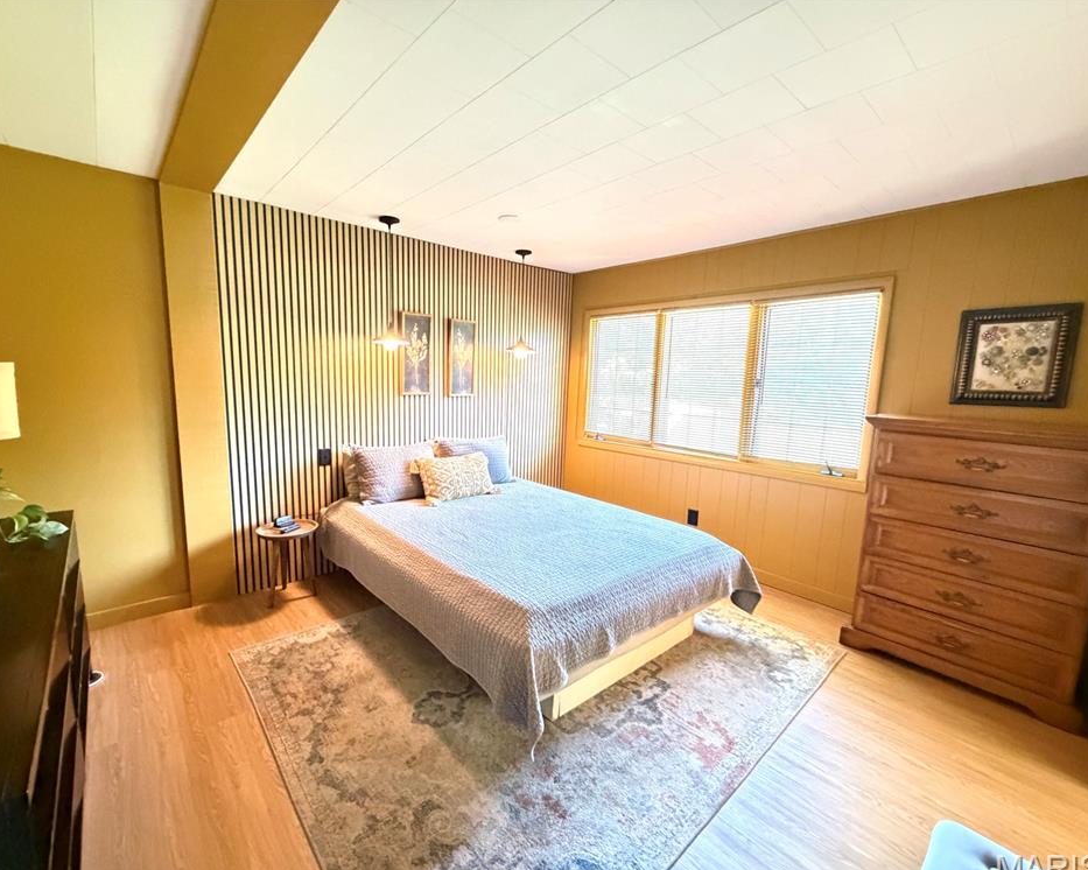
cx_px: 515
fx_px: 483
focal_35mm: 15
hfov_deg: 96.7
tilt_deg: -7.6
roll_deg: -1.3
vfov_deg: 84.0
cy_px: 444
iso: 1250
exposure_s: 1/30
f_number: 2.2
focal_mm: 2.22
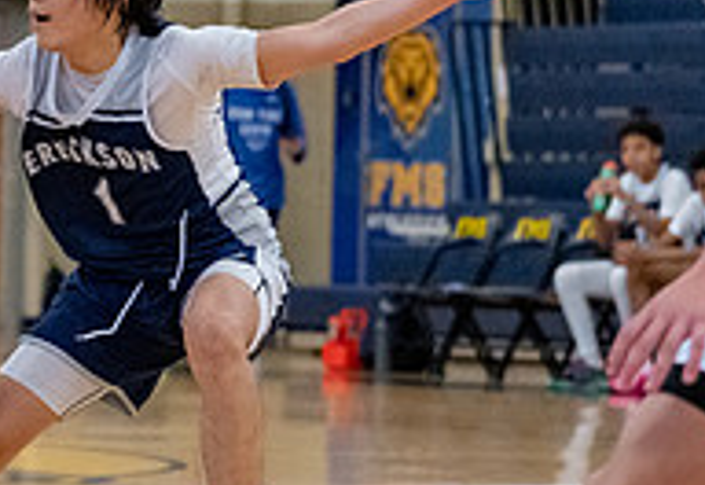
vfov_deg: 4.9
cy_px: -49
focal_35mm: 288
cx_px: -407
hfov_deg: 7.0
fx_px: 5694
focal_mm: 78
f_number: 2.8
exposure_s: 1/1000
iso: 5000
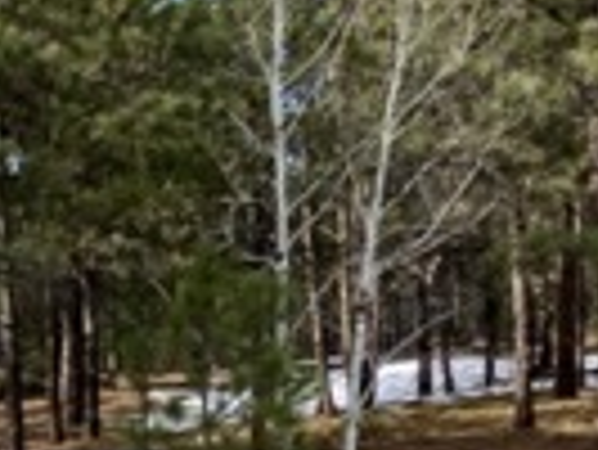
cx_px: -261
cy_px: 603
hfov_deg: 13.8
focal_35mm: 135
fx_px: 2334
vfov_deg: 10.7
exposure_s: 1/1946
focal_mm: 3.99
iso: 32
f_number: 1.8
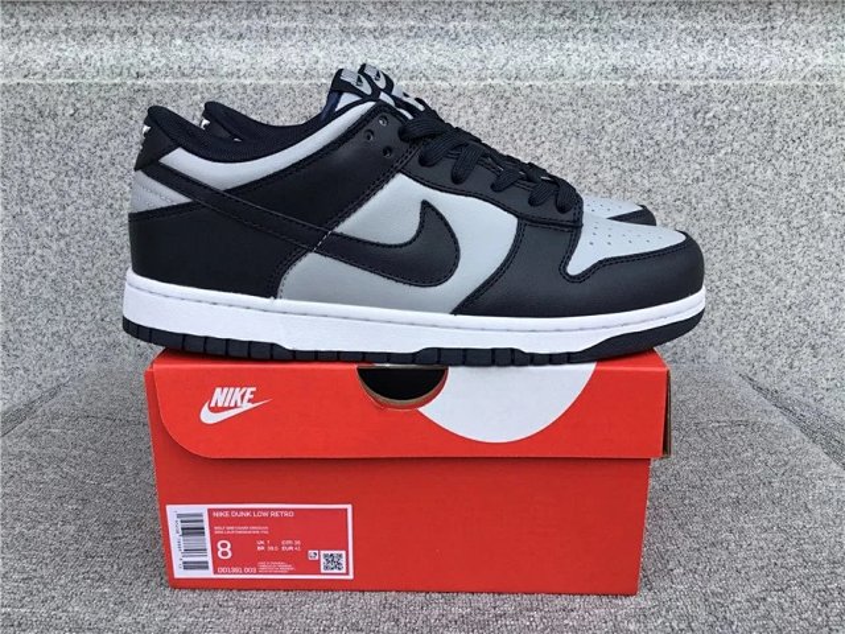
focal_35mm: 31
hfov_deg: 58.4
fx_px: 757
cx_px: 422
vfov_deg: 45.4
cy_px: 317
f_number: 2.4
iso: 25
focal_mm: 3.3
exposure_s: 1/473
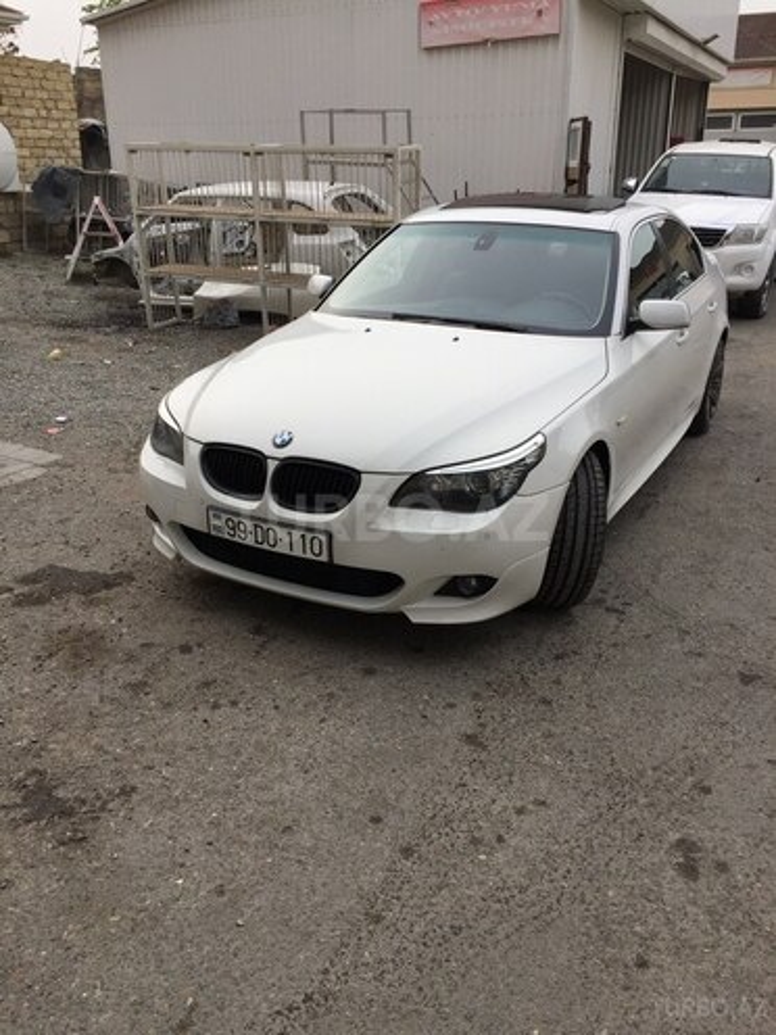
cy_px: 518
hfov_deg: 48.2
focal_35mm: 29
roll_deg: +0.5
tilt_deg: -20.6
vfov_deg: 61.7
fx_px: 867
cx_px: 388
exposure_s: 1/363
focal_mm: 4.15
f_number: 2.2
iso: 32
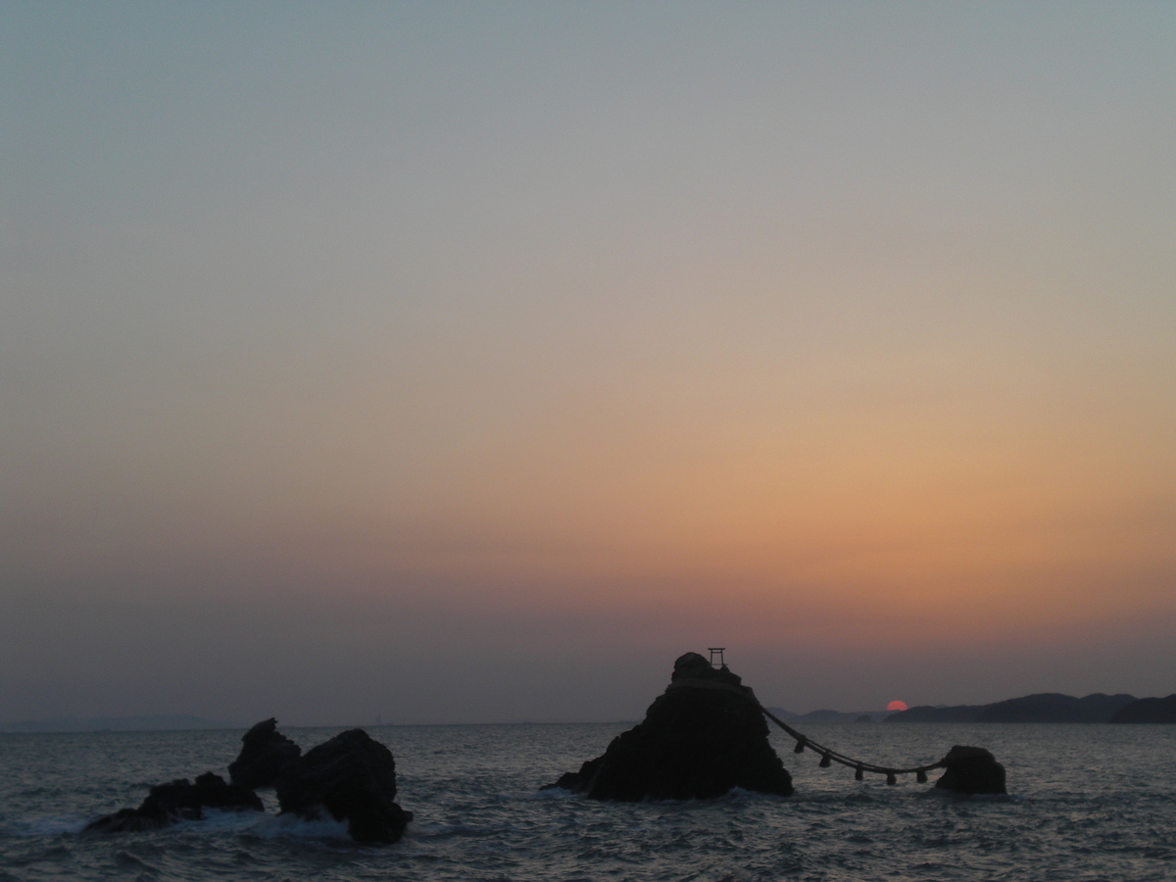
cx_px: 588
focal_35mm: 63
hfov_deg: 30.7
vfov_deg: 23.3
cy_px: 441
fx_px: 2140
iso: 64
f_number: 4
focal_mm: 10.4
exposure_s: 1/125
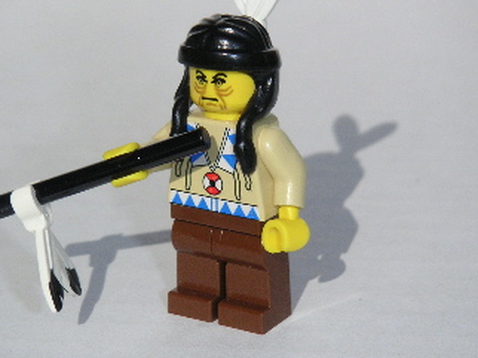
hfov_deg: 14.3
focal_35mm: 138
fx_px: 1904
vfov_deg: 10.7
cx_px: 206
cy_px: 147
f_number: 8
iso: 160
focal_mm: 17.1
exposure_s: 1/1000
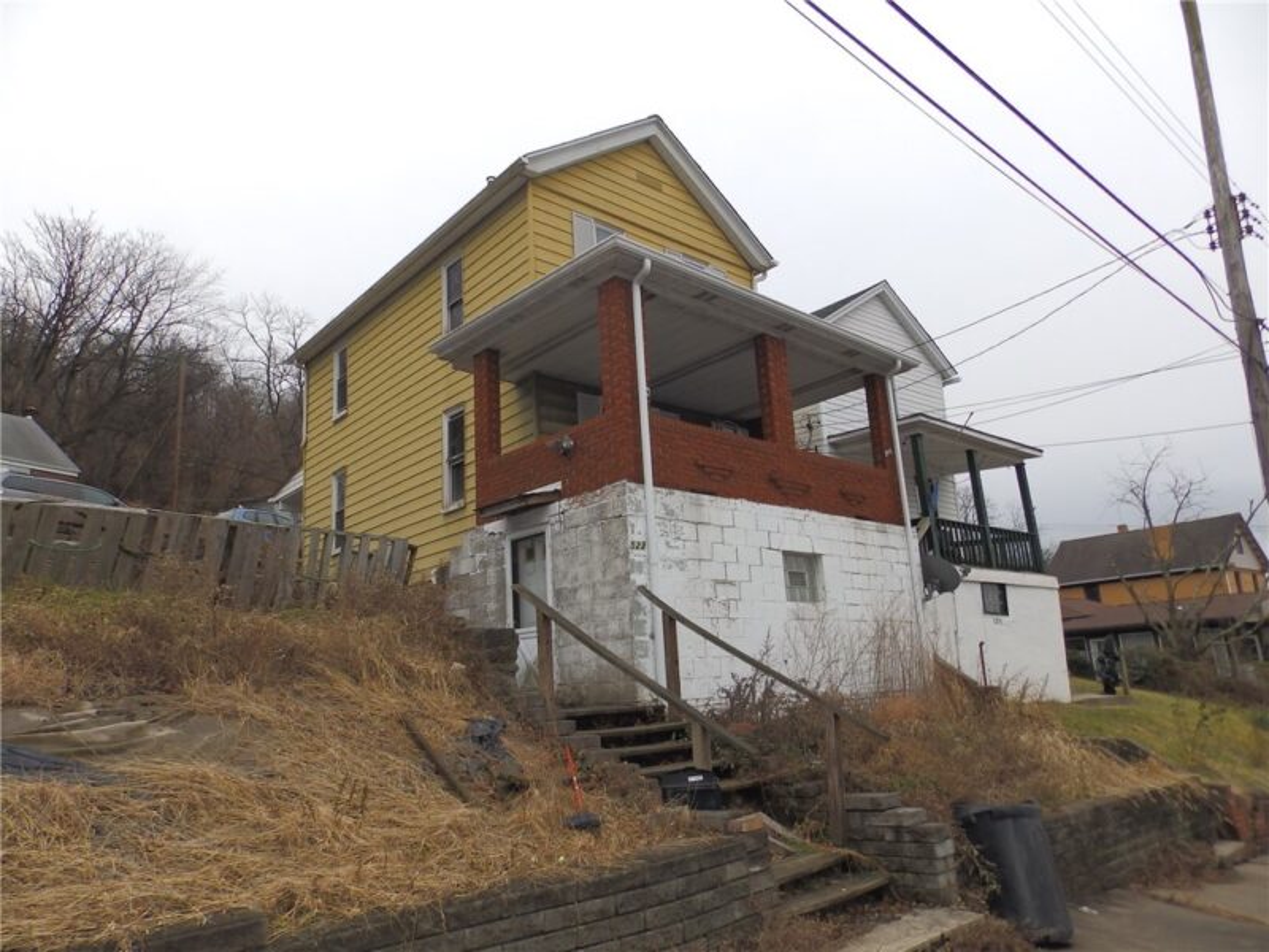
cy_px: 476
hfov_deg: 76.4
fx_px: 807
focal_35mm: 22
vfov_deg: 61.1
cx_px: 634
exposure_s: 1/100
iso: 100
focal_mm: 4
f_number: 3.4
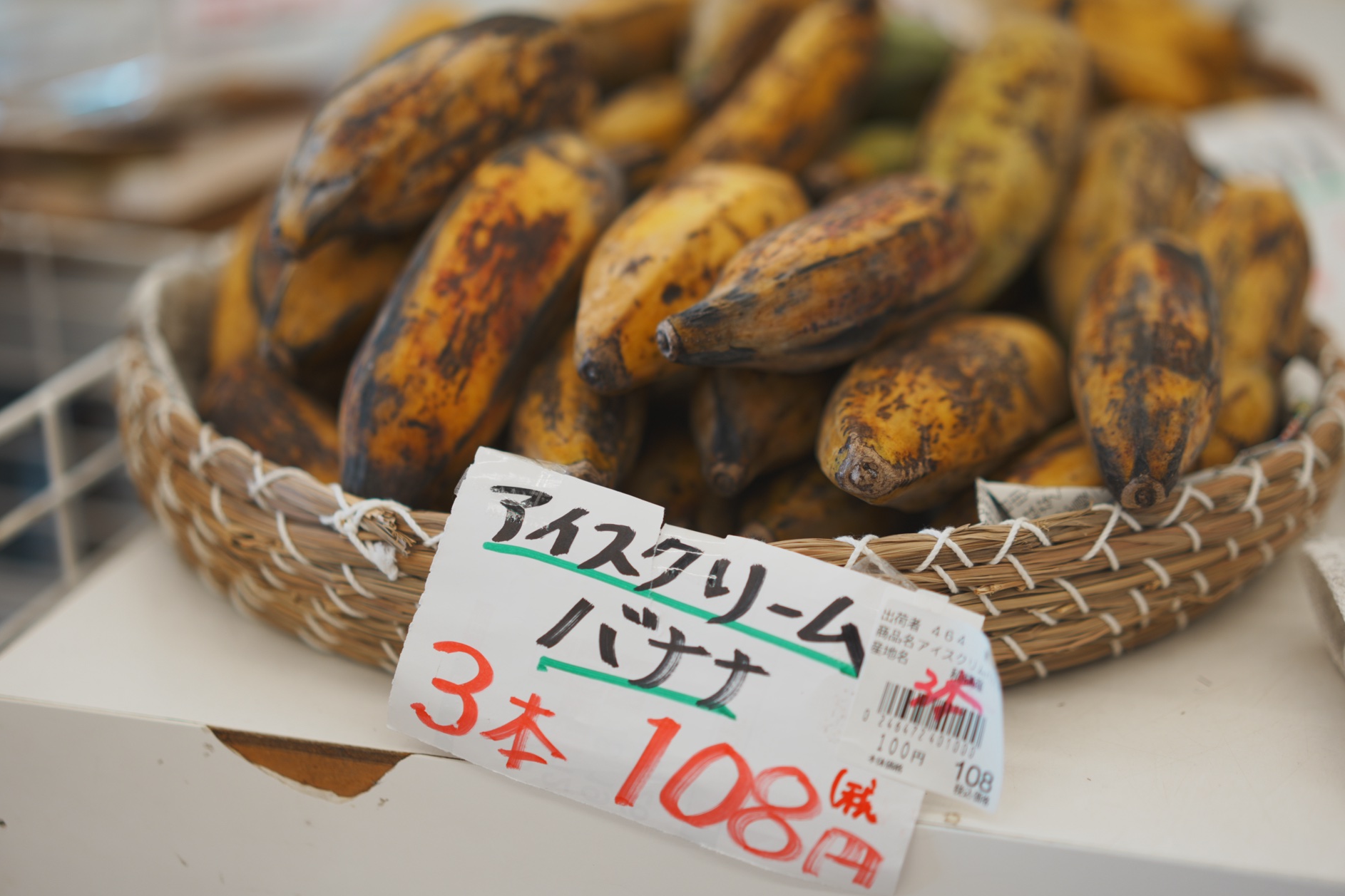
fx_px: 2092
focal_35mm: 56
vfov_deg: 24.2
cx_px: 672
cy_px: 445
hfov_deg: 35.6
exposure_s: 1/200
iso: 100
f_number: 1.8
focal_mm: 55
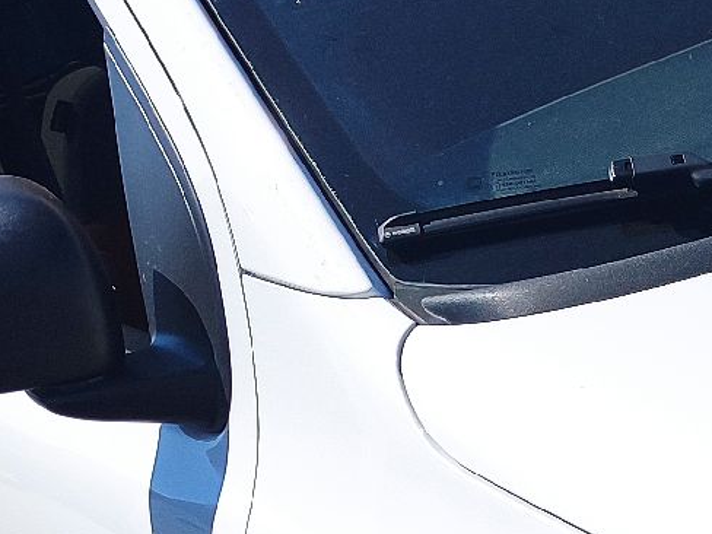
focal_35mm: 116
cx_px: 1043
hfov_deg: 15.7
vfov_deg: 12.5
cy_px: 648
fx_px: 2386
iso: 100
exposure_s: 1/1977
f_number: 1.89
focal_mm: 5.43
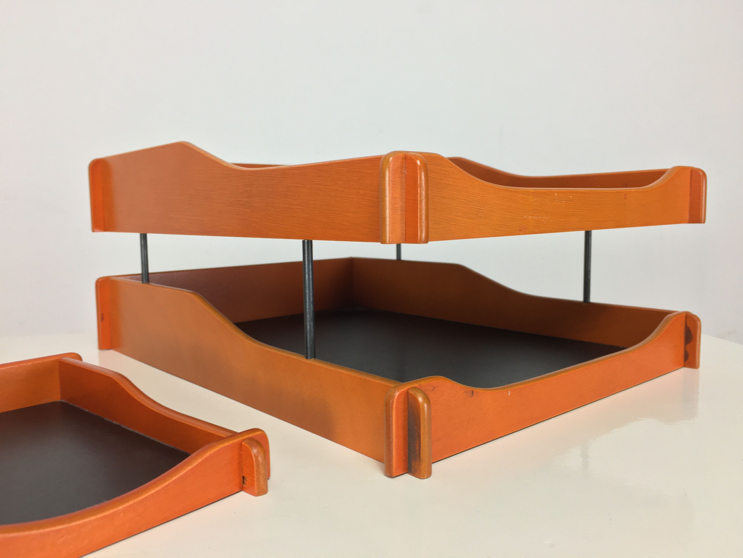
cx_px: 372
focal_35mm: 29
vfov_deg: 48.2
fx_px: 622
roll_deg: +1.7
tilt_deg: -7.4
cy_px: 279
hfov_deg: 61.7
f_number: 2.2
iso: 50
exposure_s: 1/33
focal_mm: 4.15
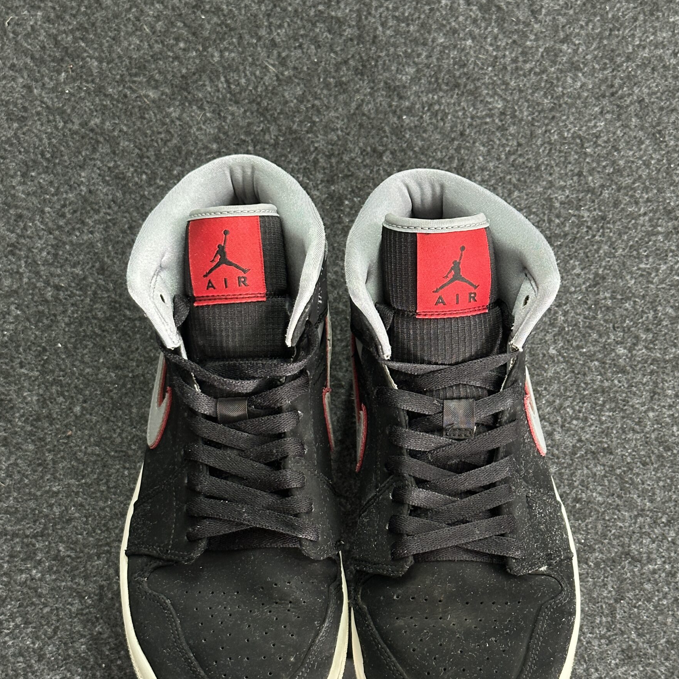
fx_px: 1376
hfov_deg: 27.7
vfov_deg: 27.4
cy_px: 494
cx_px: 364
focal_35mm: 62
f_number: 1.78
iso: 320
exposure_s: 1/34
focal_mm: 6.86
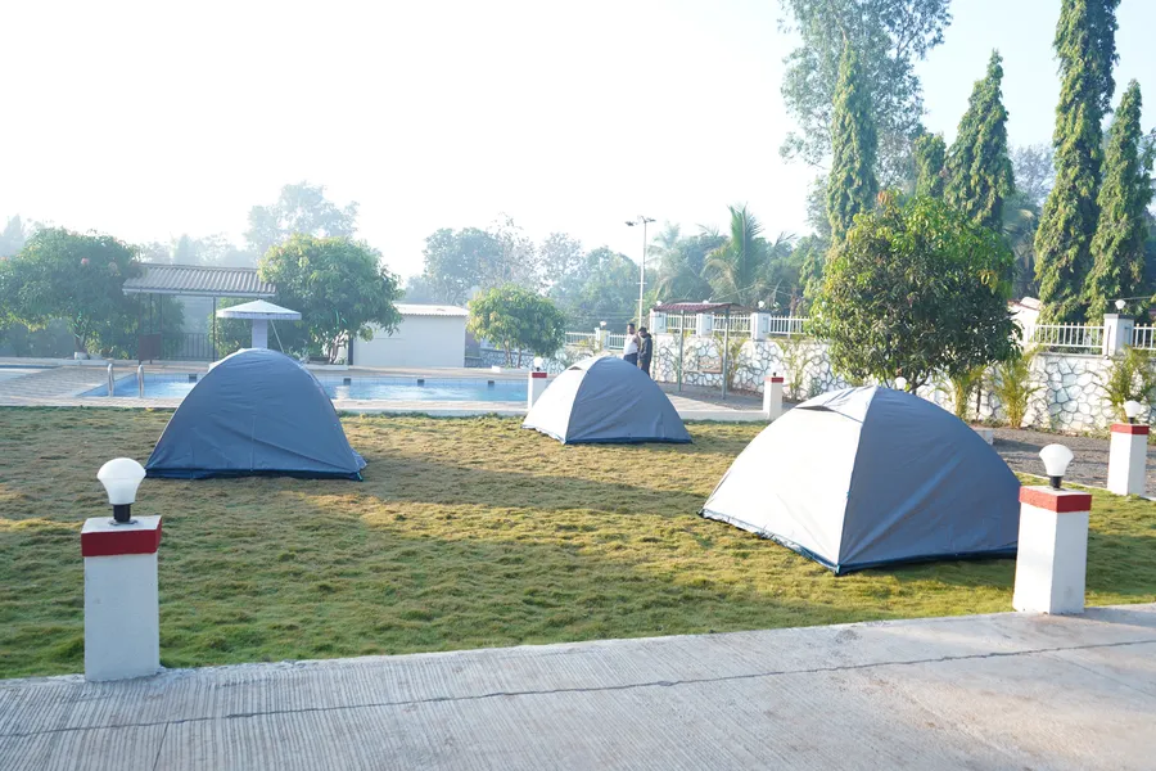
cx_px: 578
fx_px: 899
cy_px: 386
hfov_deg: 65.5
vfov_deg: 46.4
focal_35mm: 28
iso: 100
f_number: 4.5
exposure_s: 1/80
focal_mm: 28
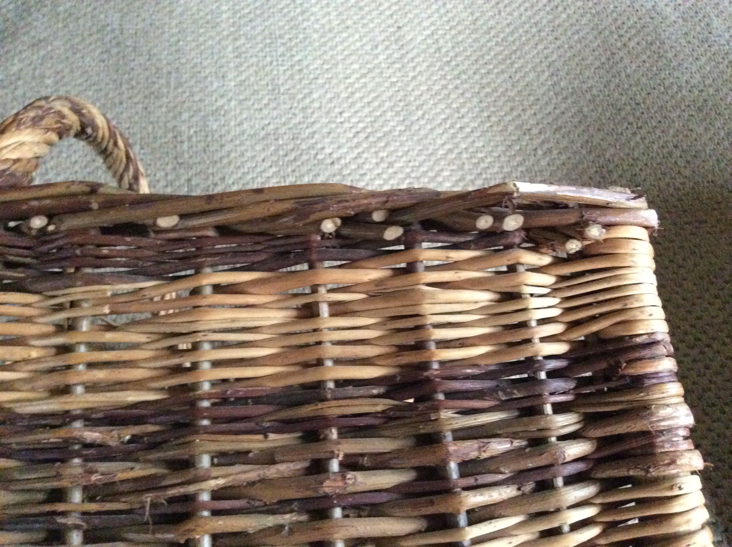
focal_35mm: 32
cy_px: 274
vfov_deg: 44.1
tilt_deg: -62.3
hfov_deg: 56.9
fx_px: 676
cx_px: 366
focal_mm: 3.3
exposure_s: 1/17
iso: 640
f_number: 2.4
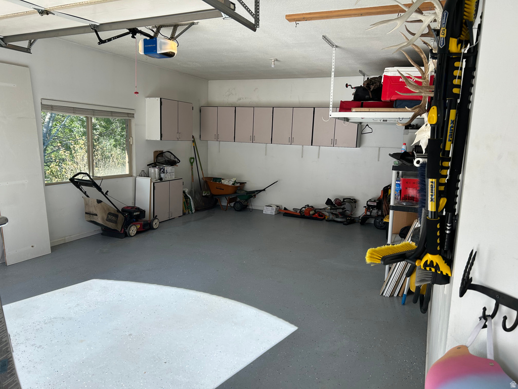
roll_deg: -1.9
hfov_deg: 67.3
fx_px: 389
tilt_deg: -8.5
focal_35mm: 26
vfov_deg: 53.1
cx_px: 259
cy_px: 194
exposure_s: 1/666
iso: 50
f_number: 1.5
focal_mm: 5.7
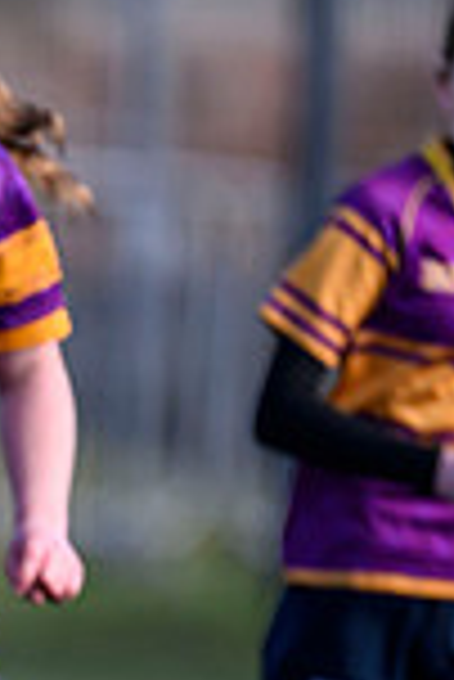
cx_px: -743
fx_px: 31309
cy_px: 629
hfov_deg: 0.8
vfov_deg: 1.2
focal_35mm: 1659
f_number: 3.2
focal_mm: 400
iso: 500
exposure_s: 1/3200
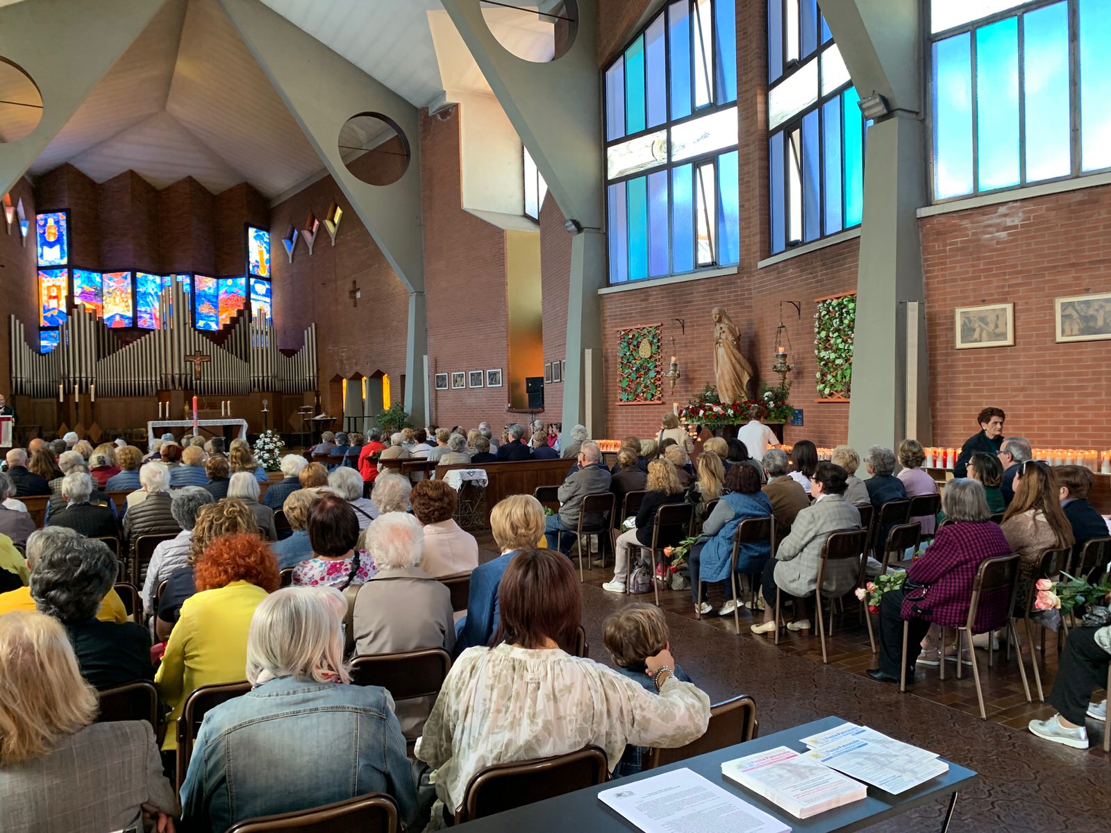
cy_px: 416
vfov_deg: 53.1
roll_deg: +1.1
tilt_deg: -3.5
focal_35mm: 26
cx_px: 556
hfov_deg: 67.3
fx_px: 834
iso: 160
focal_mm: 4.25
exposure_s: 1/60
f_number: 1.8
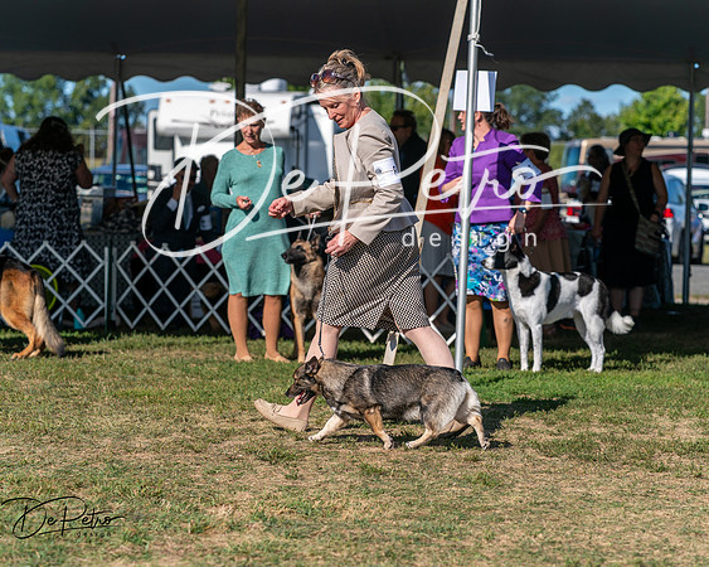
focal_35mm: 117
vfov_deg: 13.2
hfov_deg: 16.4
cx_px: 354
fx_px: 2457
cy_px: 284
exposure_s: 1/1250
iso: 100
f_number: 4.5
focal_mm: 104
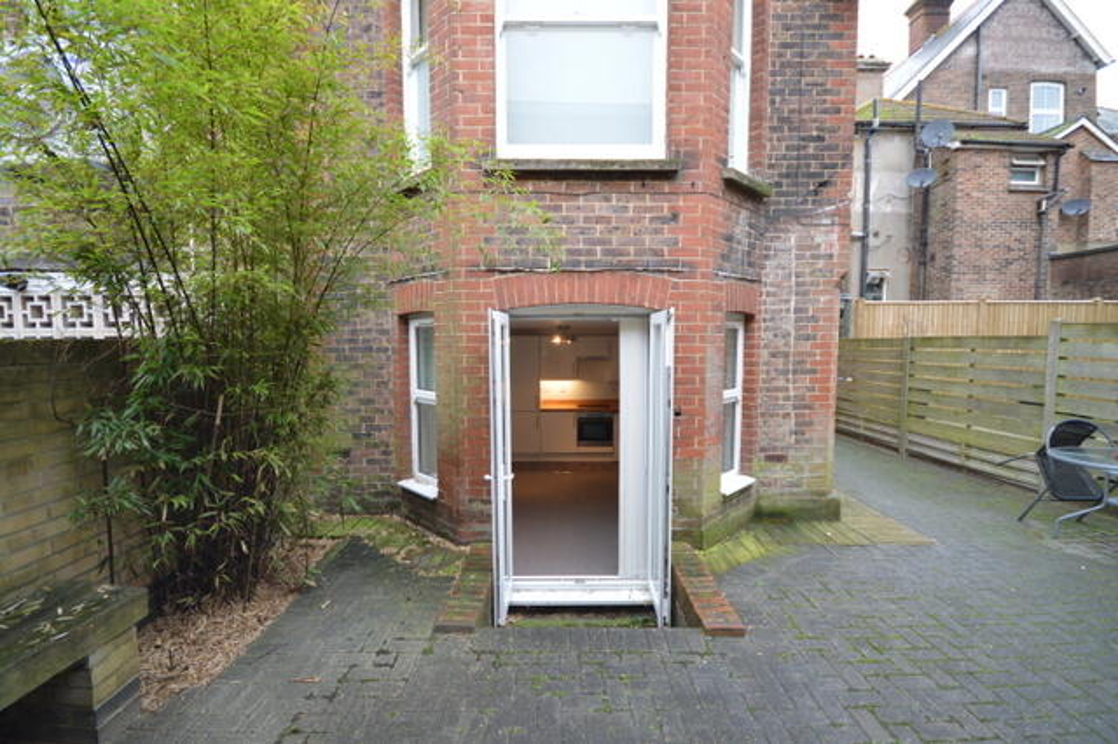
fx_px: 466
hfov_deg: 100.4
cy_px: 372
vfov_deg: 77.3
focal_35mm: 15
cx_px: 559
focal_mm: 10
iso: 500
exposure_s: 1/60
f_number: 4
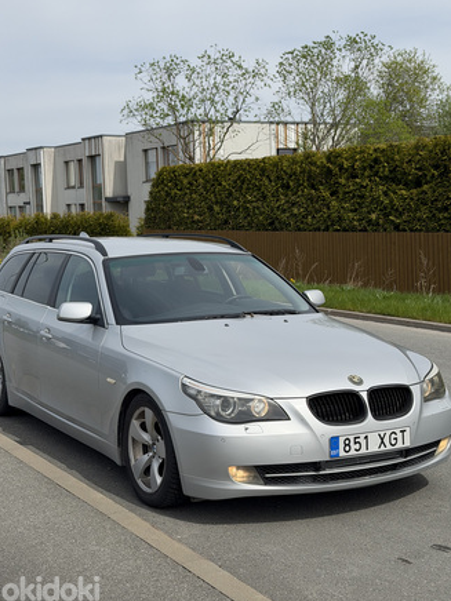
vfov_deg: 34.9
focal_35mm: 55
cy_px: 292
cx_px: 221
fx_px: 955
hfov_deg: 26.6
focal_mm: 6.76
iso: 64
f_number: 1.78
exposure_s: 1/6536
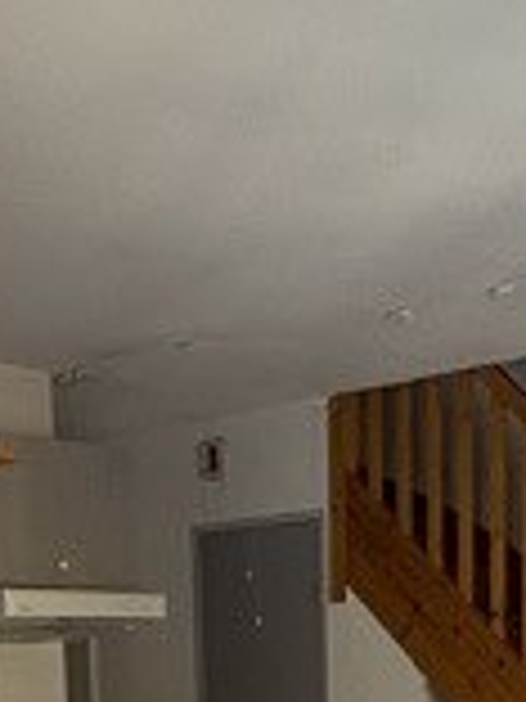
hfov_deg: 20.3
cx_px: 373
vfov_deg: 23.8
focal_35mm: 72
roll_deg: +1.3
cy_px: 914
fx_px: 1459
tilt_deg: -8.3
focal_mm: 2.22
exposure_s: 1/99
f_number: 2.2
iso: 200
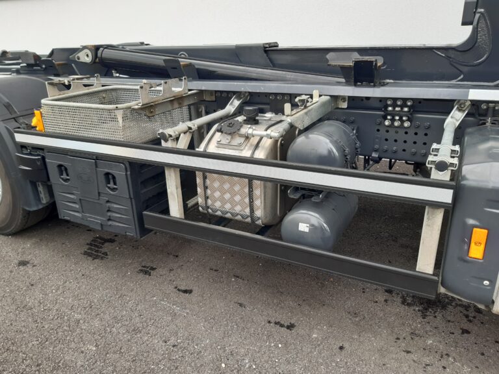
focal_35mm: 26
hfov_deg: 67.3
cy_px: 187
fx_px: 375
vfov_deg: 53.1
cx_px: 250
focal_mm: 3.92
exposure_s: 1/169
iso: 40
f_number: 1.7
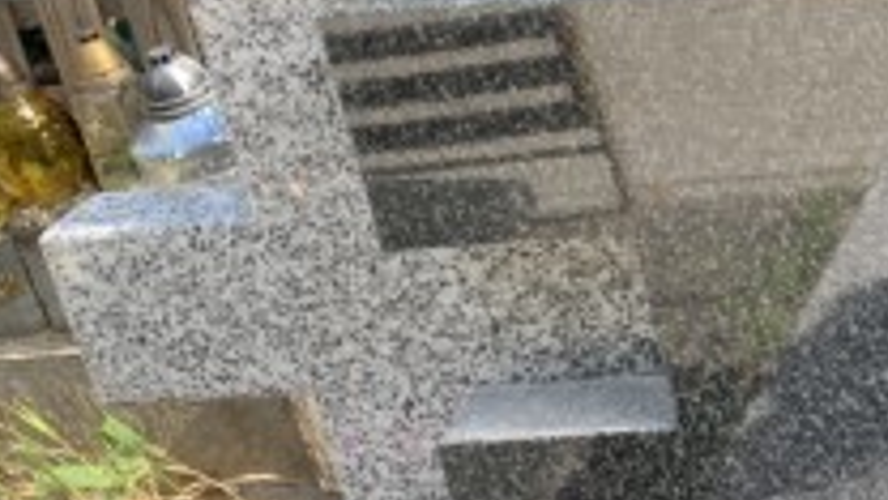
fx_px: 2049
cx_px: 1127
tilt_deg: -19.6
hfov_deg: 22.2
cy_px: 90
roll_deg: +6.8
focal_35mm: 87
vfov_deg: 13.8
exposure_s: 1/122
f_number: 1.8
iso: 32
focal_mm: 4.25
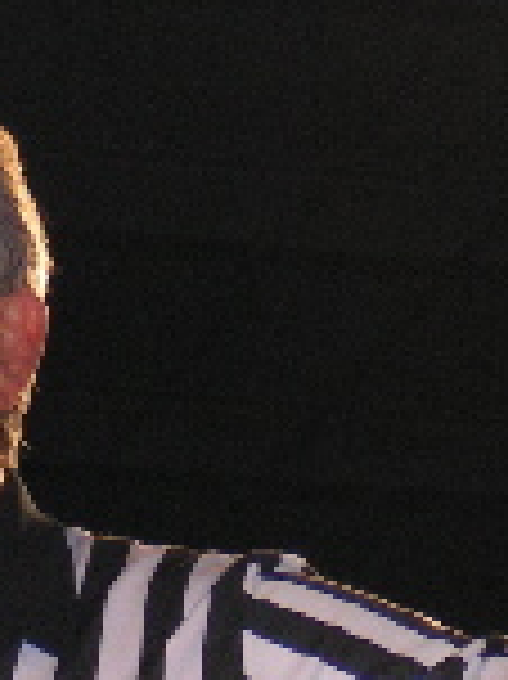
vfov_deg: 4.5
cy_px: 1090
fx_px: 8504
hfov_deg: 3.4
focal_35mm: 434
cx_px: -83
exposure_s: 1/160
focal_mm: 20
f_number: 3.5
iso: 200
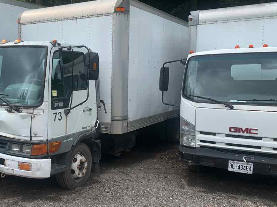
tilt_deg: -3.8
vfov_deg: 35.9
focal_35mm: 40
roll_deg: +0.0
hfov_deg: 45.5
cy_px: 108
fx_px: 320
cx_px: 77
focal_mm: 4.25
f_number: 1.8
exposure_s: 1/919
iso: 25
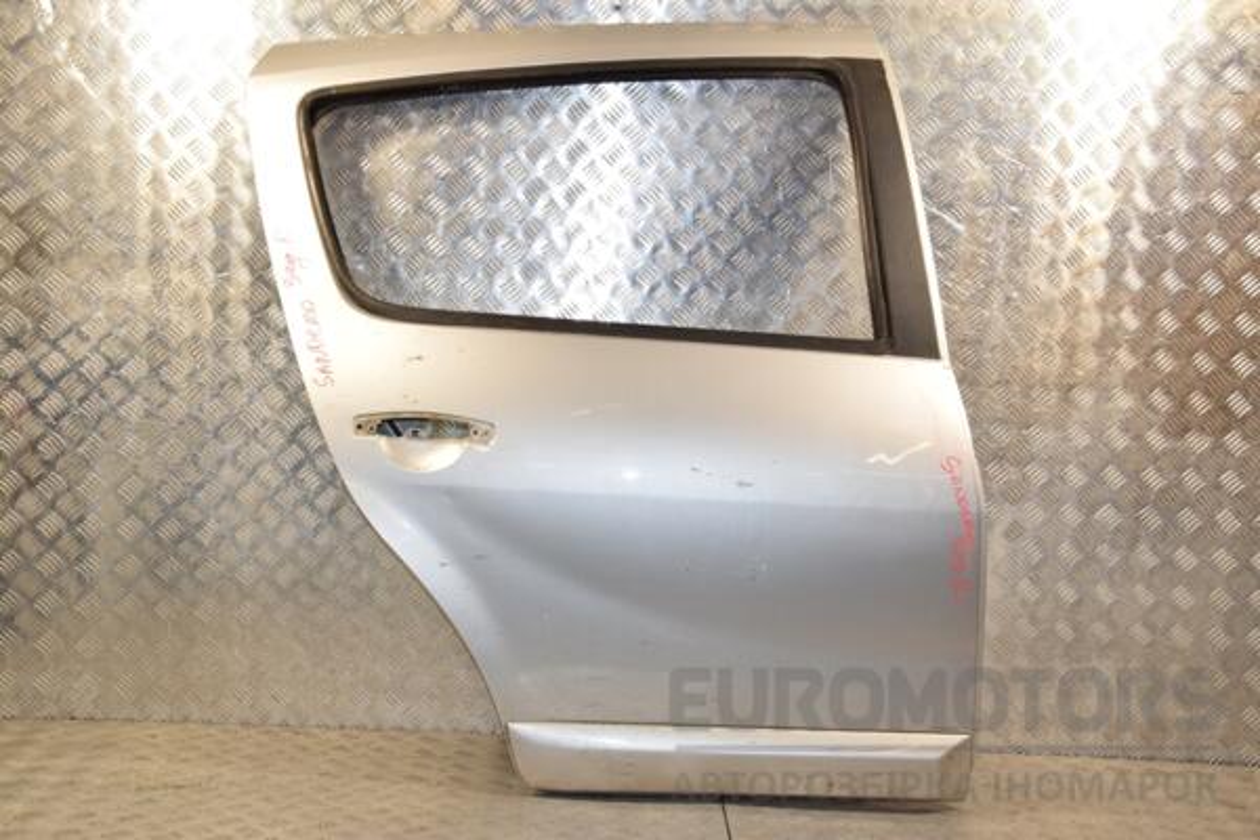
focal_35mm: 48
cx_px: 630
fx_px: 1680
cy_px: 420
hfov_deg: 41.1
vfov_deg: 28.1
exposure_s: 1/200
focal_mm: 32
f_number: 9
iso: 800
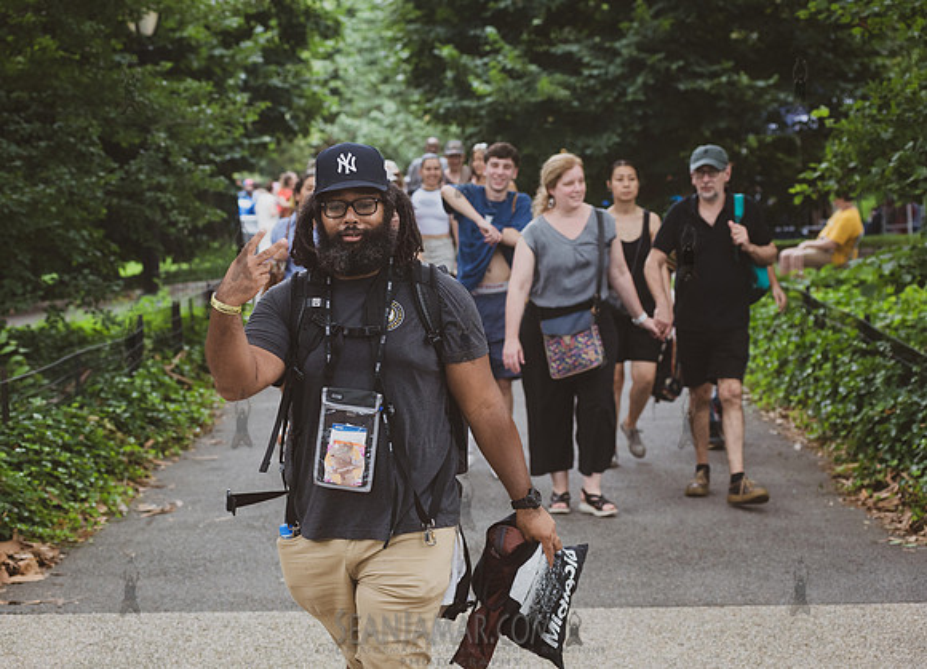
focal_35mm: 87
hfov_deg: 22.8
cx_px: 414
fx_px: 2299
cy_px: 327
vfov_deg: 16.6
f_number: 5
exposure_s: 1/250
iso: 1000
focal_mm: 80
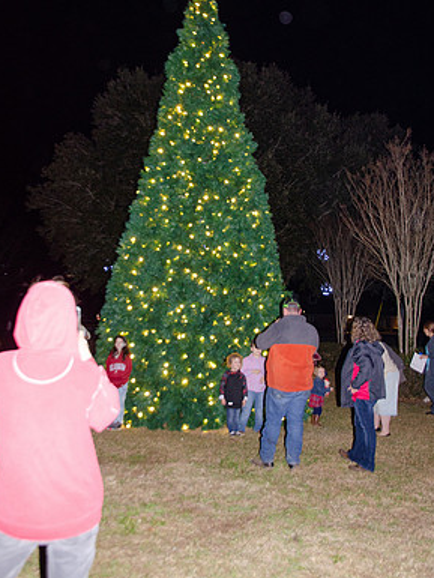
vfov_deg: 49.9
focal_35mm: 37
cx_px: 216
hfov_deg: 38.7
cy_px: 242
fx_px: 618
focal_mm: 22
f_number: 4
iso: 400
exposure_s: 1/60
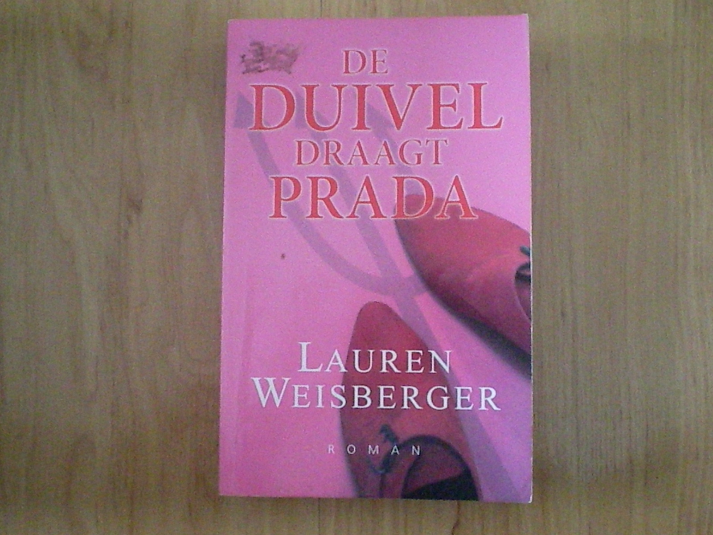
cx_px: 356
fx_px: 783
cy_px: 268
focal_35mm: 38
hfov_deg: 49.0
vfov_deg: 37.7
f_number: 3.1
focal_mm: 6.3
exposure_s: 1/50
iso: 1800
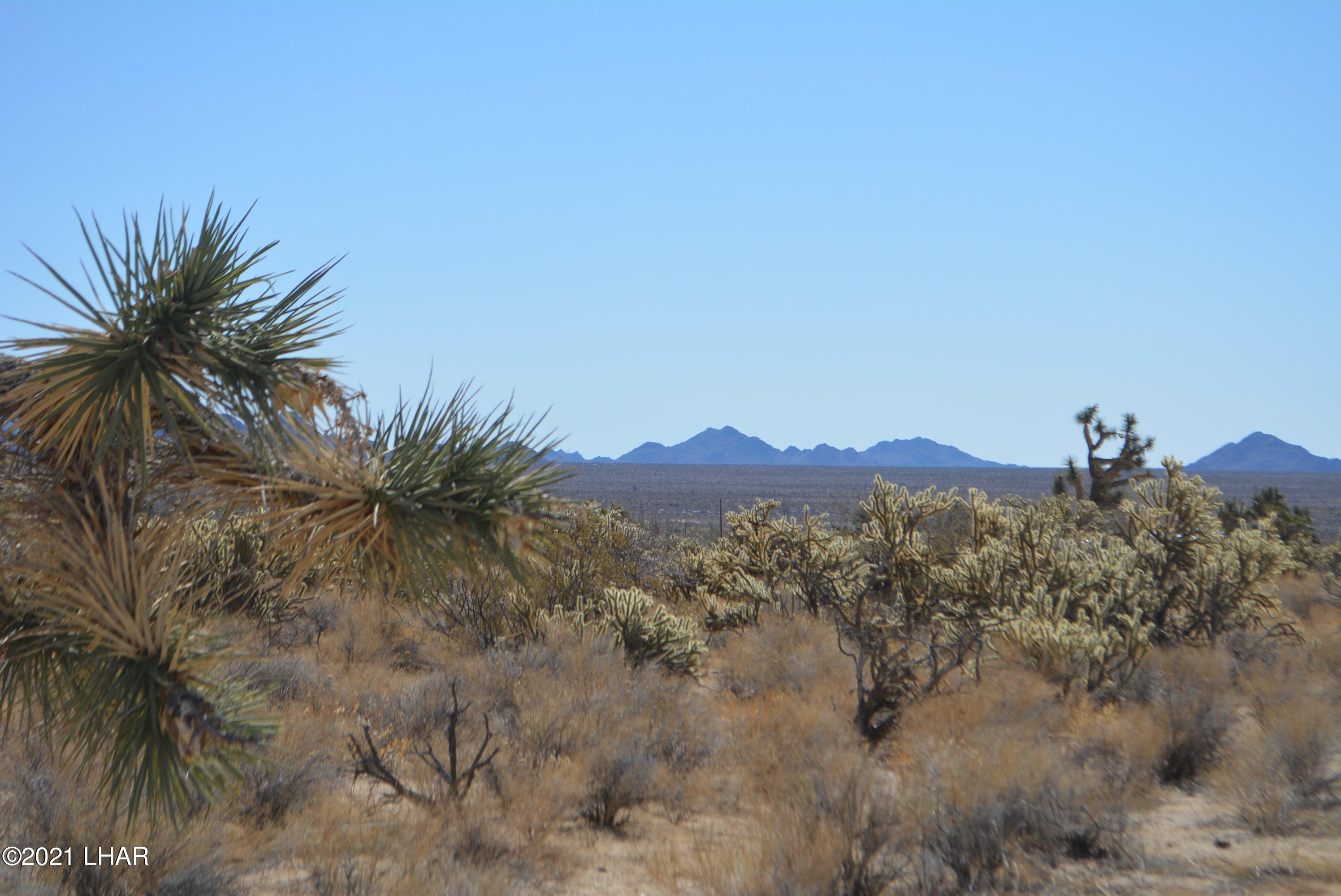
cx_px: 670
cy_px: 448
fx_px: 3075
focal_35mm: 82
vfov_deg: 16.6
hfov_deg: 24.6
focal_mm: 55
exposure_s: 1/2000
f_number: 8
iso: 400
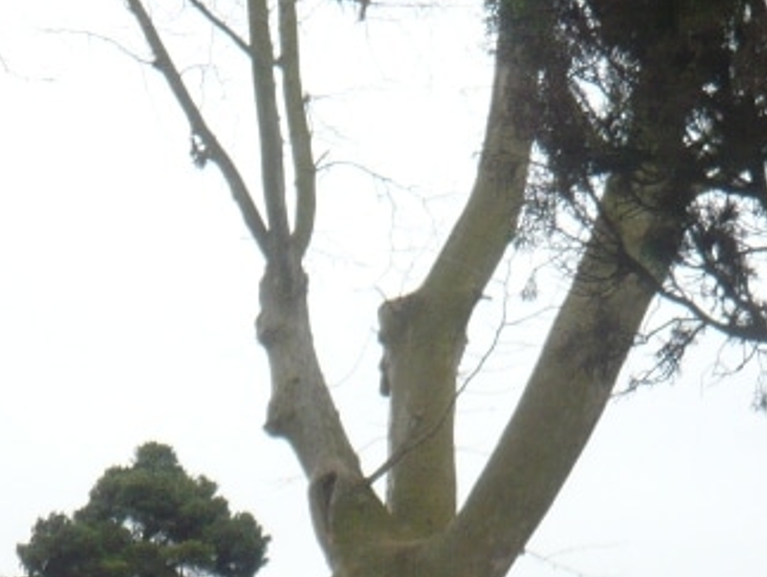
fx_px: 2107
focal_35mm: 95
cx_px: 202
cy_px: 824
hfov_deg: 20.5
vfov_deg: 14.7
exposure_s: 1/640
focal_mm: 4.6
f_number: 2.8
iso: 100
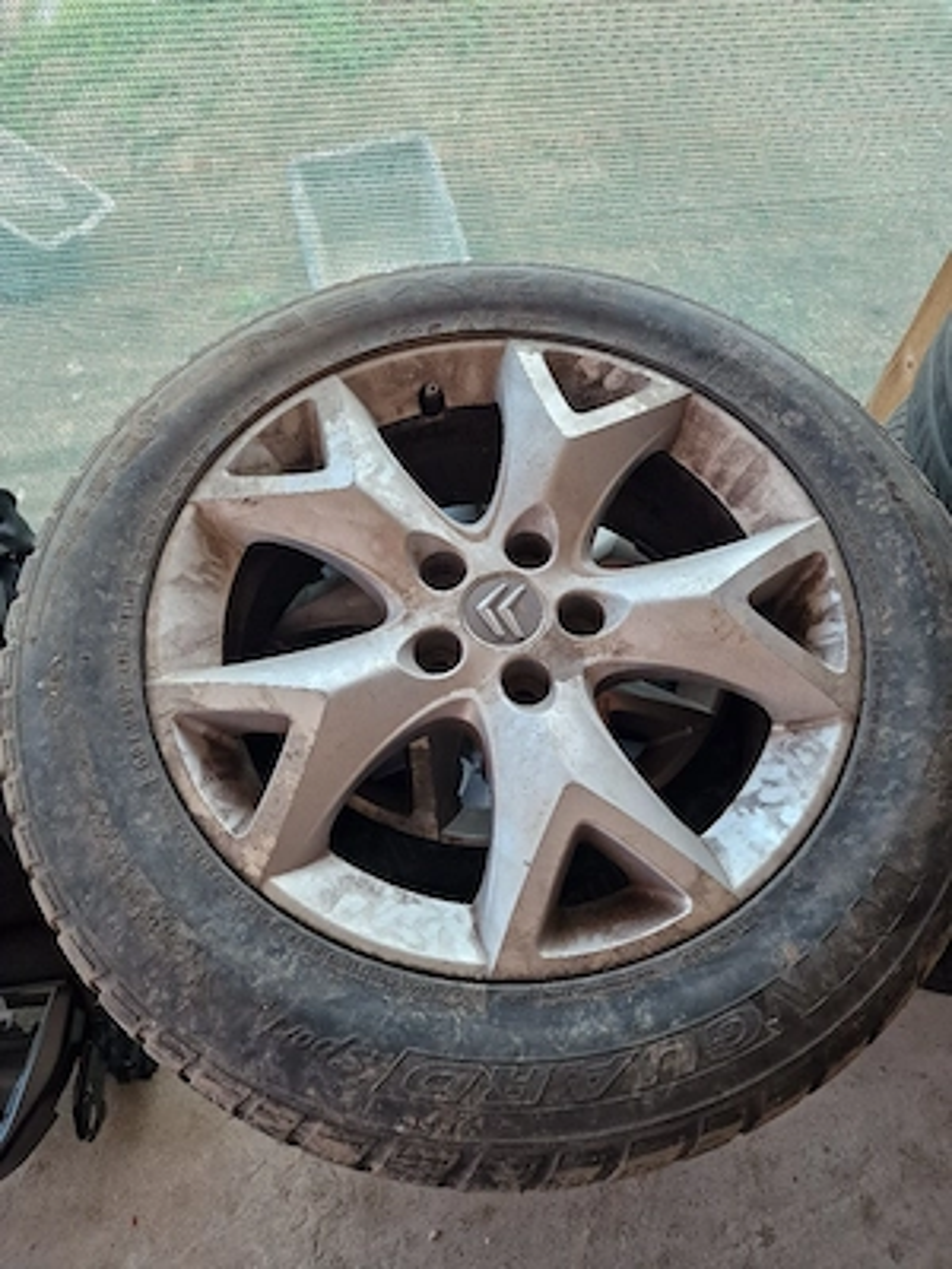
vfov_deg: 73.9
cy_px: 634
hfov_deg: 58.9
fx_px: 843
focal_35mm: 23
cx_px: 476
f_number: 1.8
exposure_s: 1/182
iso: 125
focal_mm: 6.4
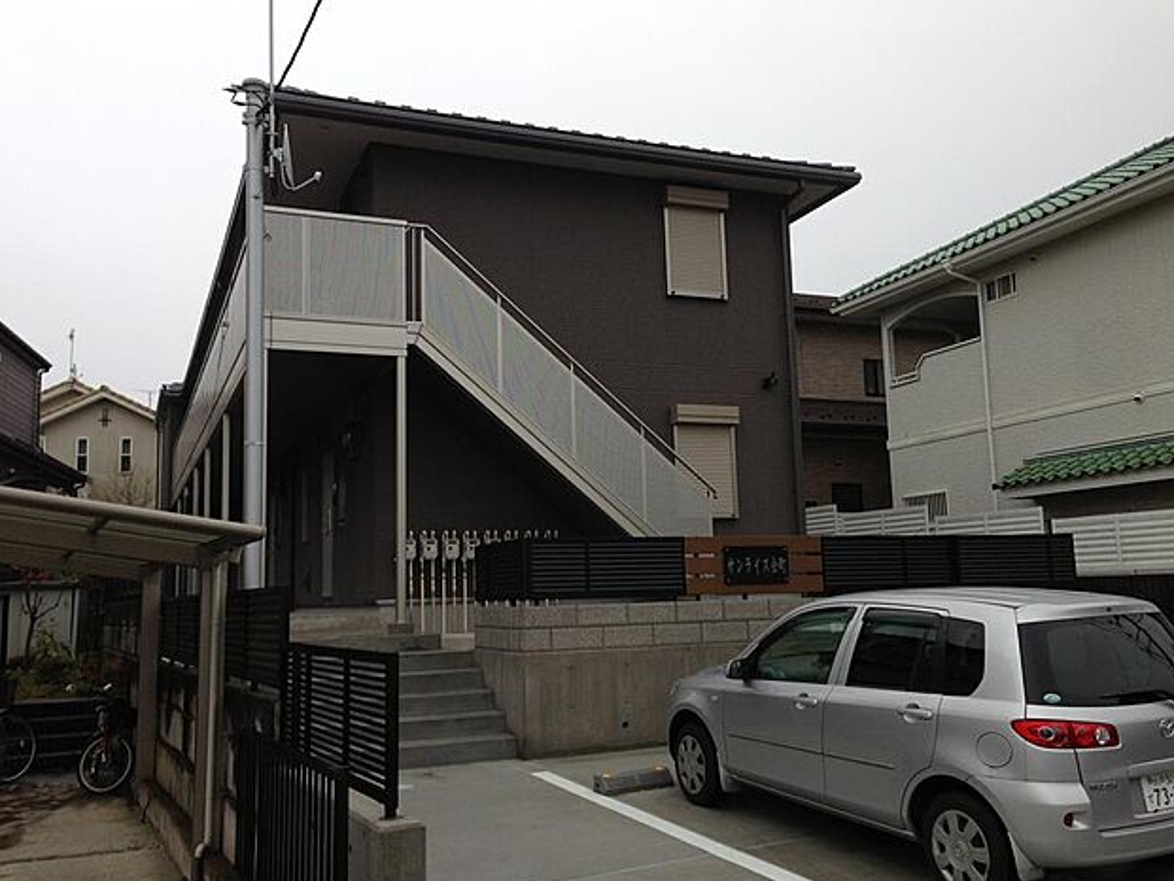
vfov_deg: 41.8
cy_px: 437
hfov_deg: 53.9
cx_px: 575
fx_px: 1153
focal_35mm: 34
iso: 50
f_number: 2.4
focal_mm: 4.13
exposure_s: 1/238
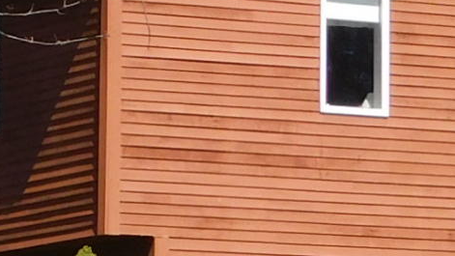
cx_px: 718
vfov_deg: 3.4
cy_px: 269
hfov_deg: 6.0
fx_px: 4271
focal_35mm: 354
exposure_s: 1/800
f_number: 3.8
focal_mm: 9
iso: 125
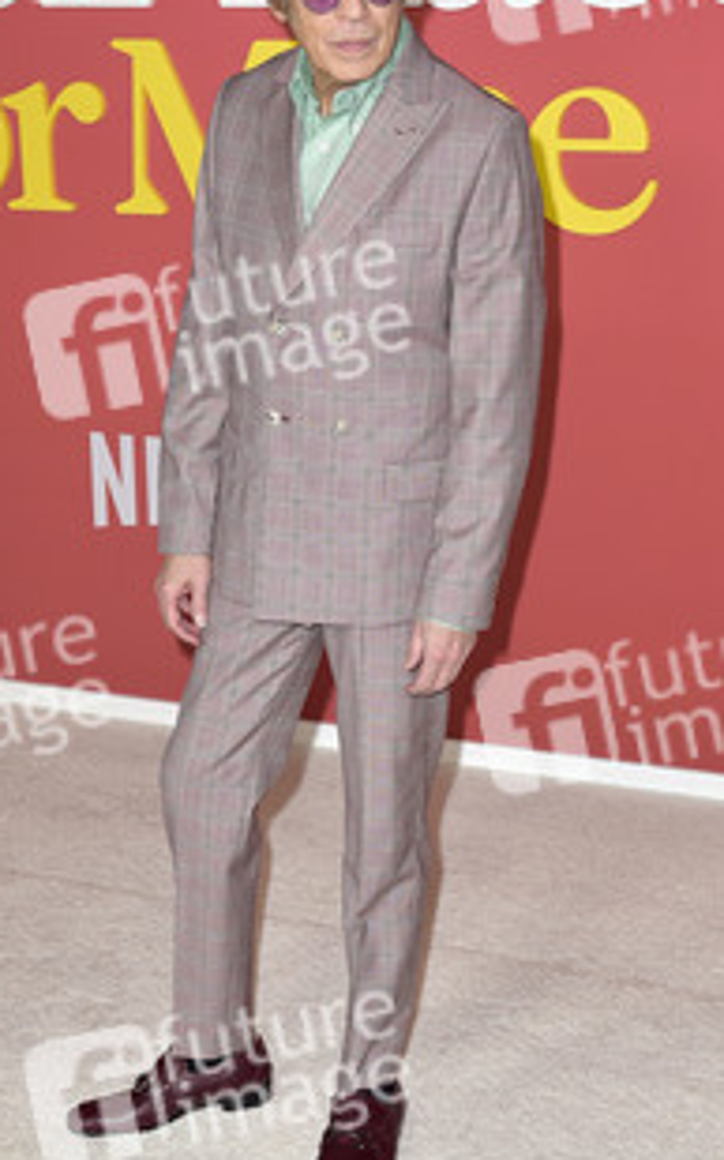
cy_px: 518
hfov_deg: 19.7
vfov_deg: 31.1
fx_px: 2085
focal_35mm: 66
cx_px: 328
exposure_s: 1/250
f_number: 6.3
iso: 400
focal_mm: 50
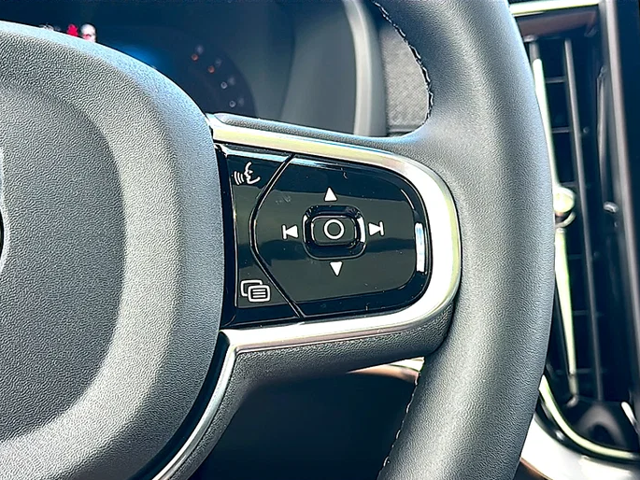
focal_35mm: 48
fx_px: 888
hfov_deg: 39.6
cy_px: 244
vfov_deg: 30.3
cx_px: 324
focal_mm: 6.86
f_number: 1.78
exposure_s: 1/220
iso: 100
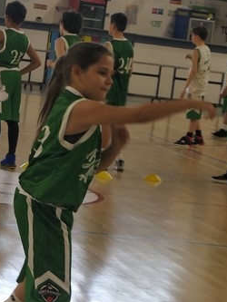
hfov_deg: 6.6
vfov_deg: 8.8
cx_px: 70
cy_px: 180
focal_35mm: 225
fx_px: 1966
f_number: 2.8
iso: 320
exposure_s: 1/125
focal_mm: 26.4
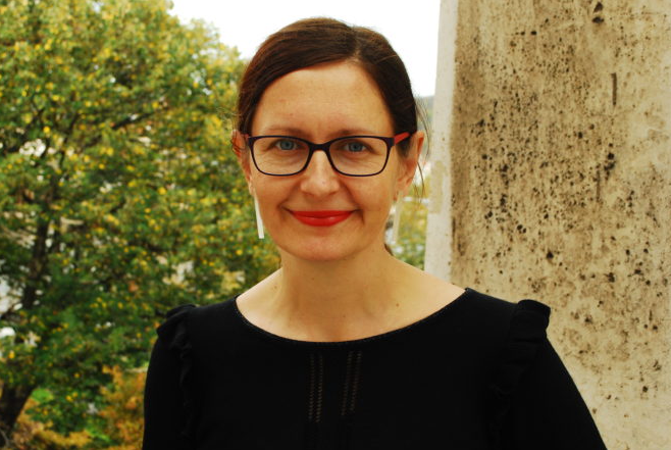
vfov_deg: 24.3
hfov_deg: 35.5
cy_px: 245
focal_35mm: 56
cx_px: 281
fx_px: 1045
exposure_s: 1/160
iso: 400
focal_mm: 32
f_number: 6.3
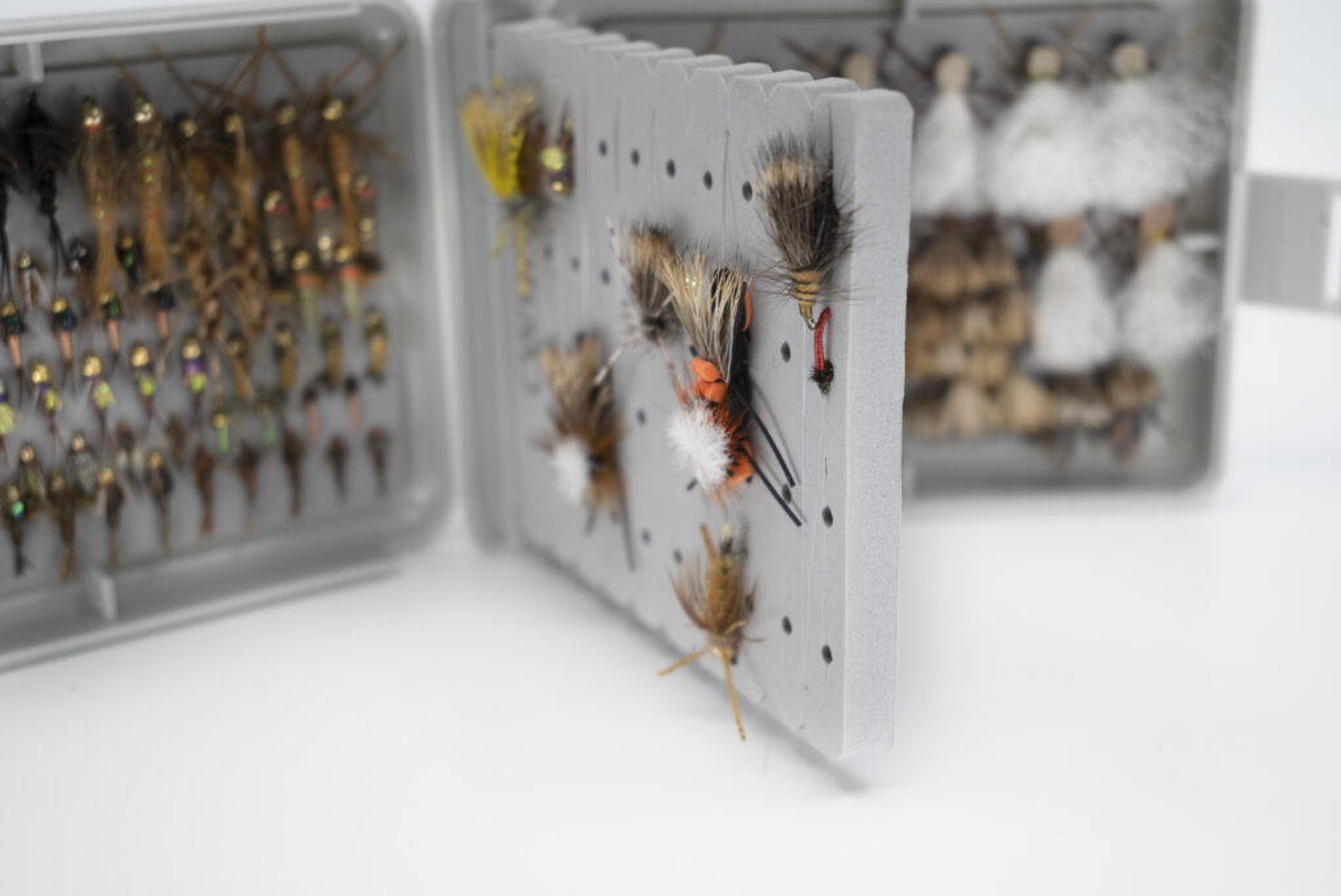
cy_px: 448
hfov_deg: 39.6
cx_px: 670
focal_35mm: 50
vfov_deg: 27.0
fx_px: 1863
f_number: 6.3
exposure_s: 1/250
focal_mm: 50
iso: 320
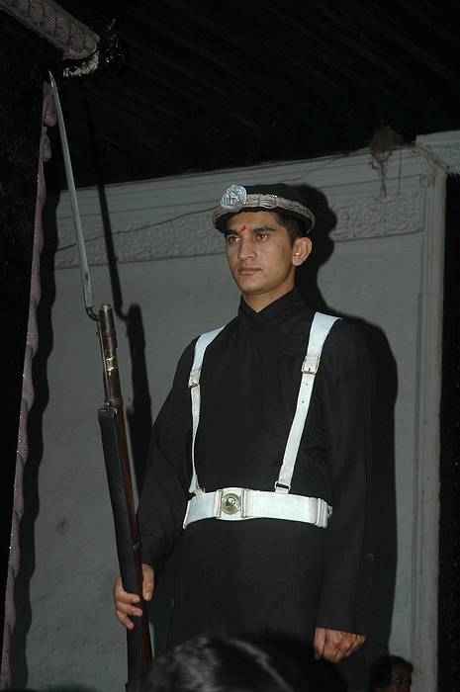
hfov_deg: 15.2
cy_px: 346
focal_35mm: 90
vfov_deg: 22.6
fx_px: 1729
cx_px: 230
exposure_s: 1/125
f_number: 5.6
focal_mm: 60
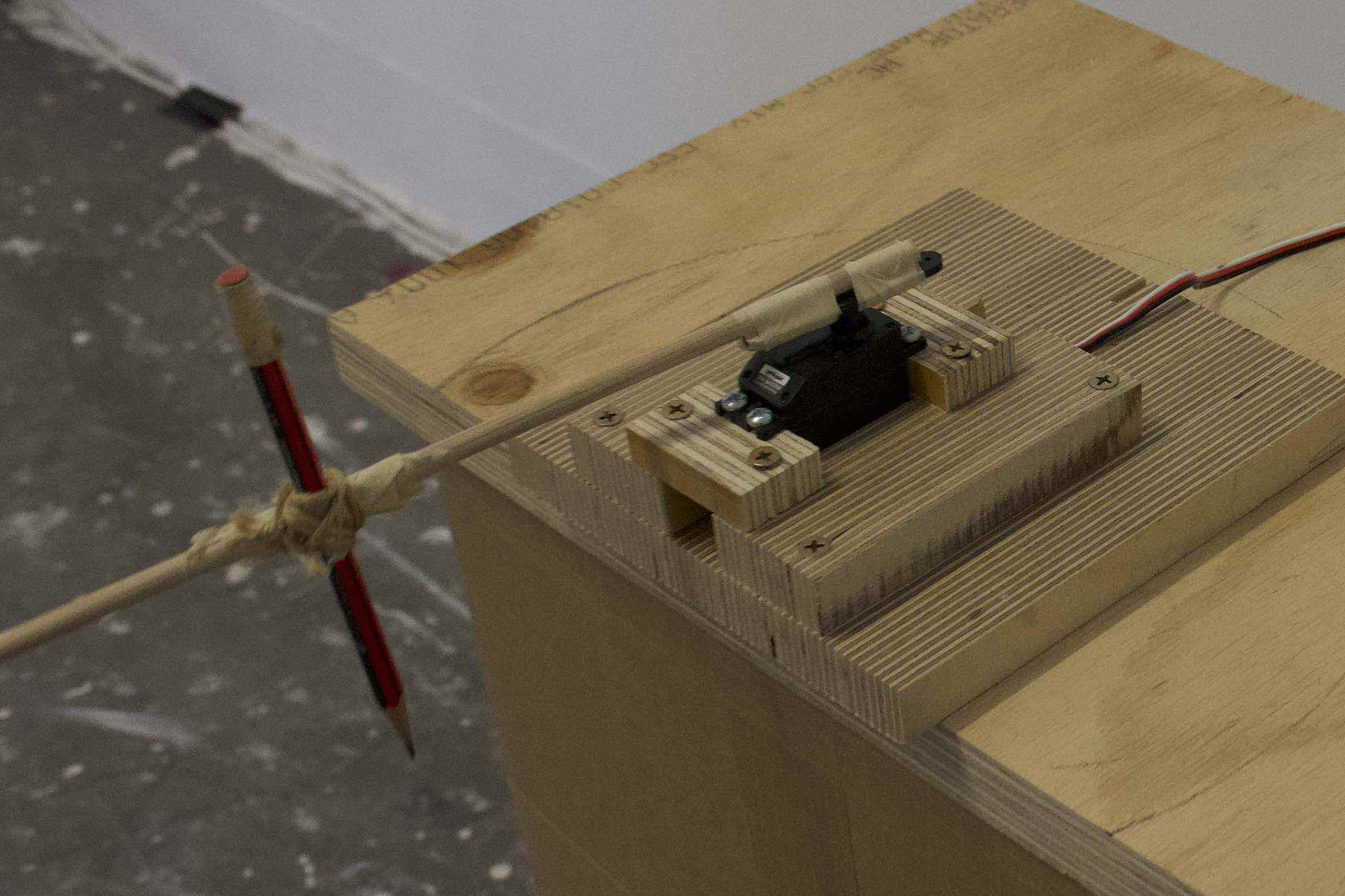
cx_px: 1229
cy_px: 406
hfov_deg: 24.9
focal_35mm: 79
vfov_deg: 17.3
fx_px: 2951
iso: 2500
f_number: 5.6
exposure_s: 1/125
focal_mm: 22
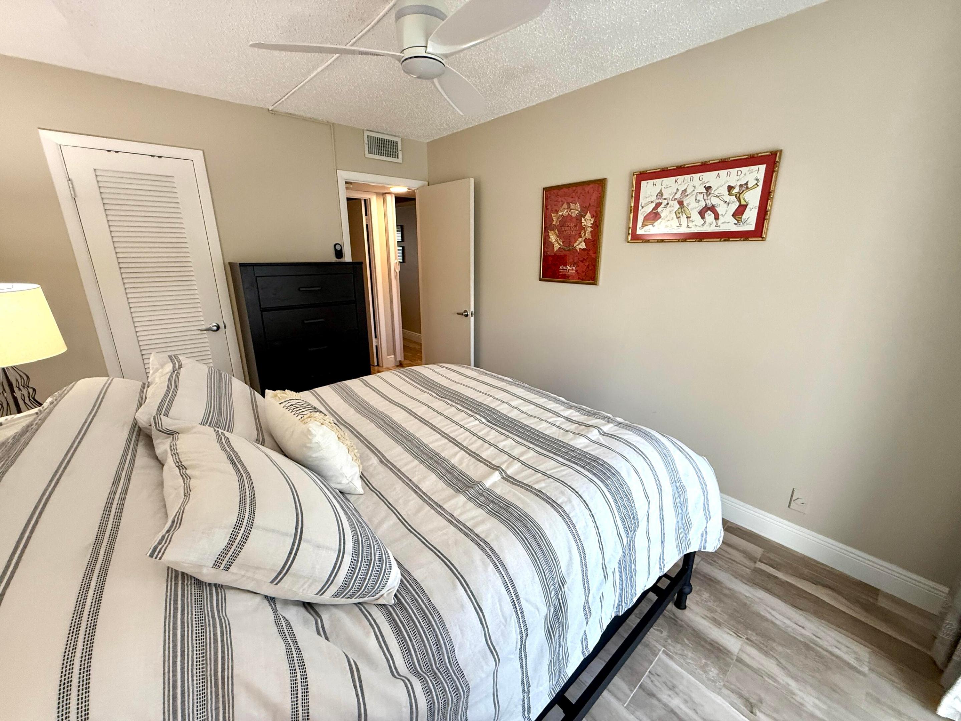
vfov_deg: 85.7
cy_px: 360
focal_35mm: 14
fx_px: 389
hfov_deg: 102.1
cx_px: 480
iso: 250
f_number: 2.2
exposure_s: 1/120
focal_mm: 2.22
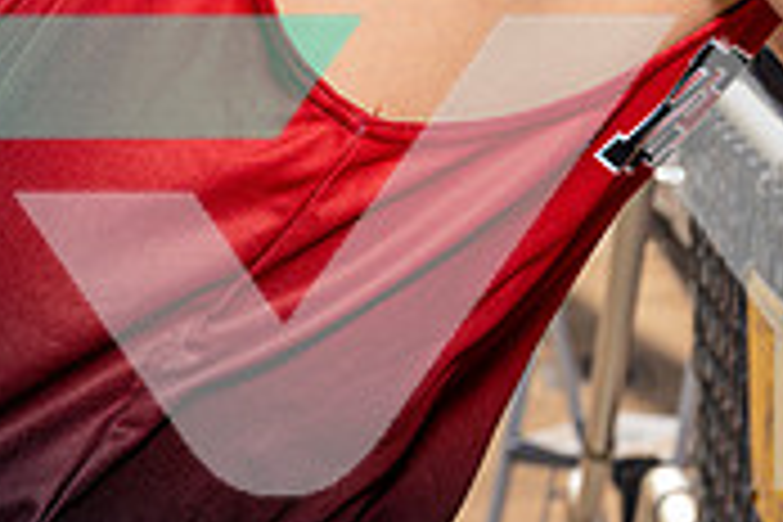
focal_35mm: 150
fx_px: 3262
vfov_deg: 8.9
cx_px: 1053
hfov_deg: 13.2
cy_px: -290
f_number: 8
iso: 100
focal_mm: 45
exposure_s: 1/250
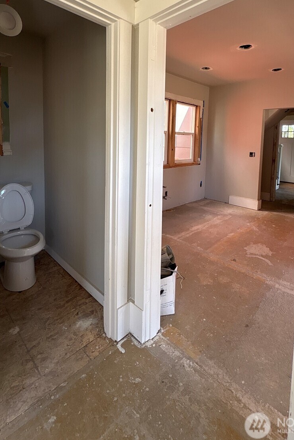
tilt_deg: -3.7
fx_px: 233
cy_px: 157
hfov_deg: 64.5
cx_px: 151
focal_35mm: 19
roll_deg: -1.6
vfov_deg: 84.7
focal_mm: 2.22
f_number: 2.2
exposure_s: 1/99
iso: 100
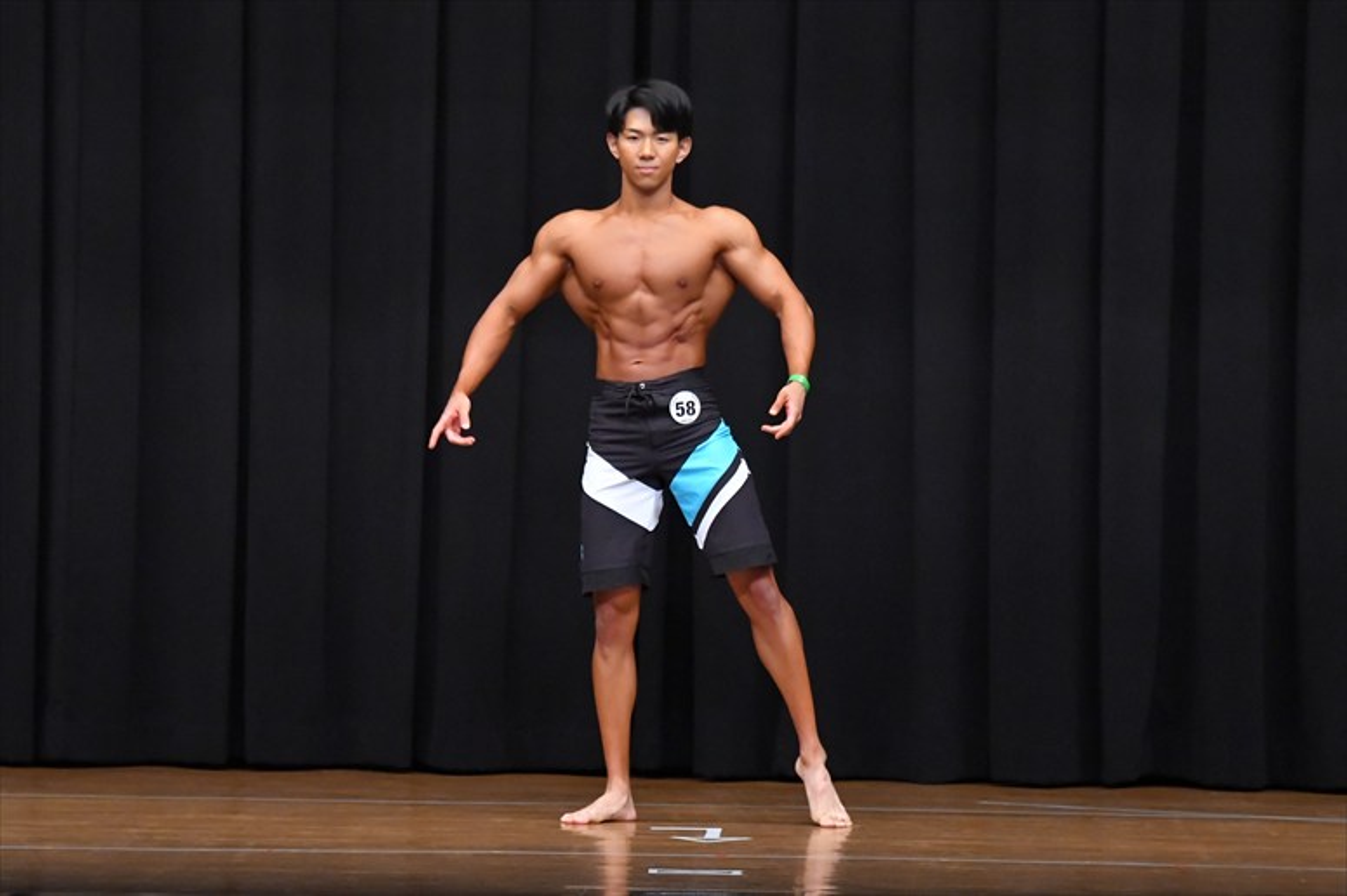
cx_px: 674
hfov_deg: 9.2
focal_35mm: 225
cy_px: 448
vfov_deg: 6.1
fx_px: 8415
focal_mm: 150
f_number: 5.6
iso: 8000
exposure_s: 1/400
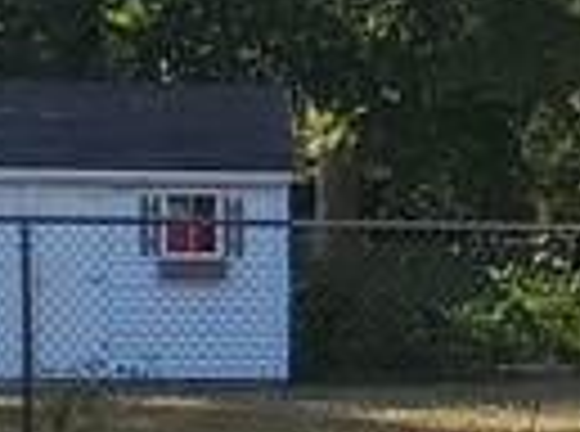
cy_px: 328
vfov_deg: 7.1
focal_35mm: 207
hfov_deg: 8.6
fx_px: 3459
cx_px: 1479
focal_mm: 4.3
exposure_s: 1/1075
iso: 50
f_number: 2.4
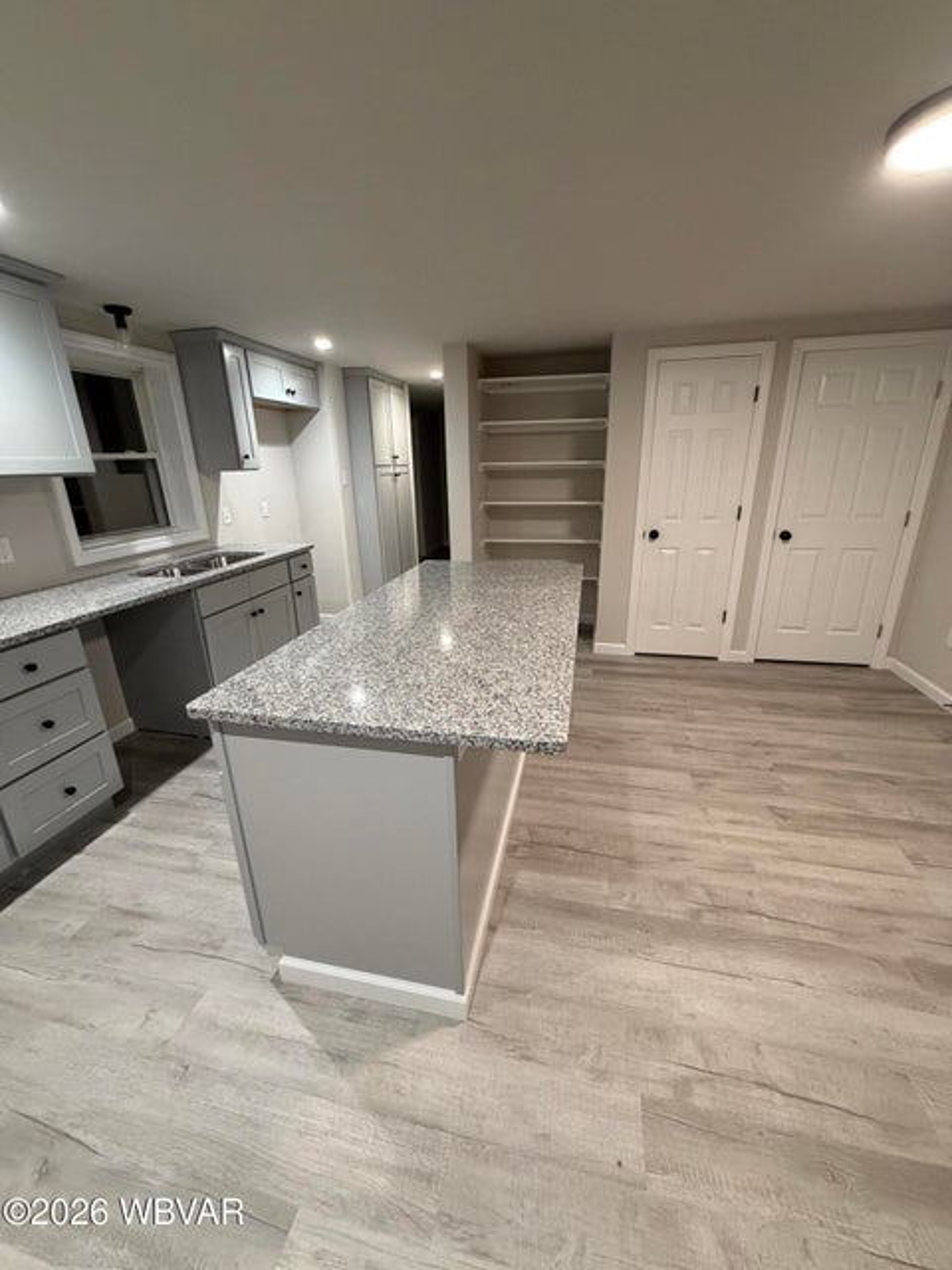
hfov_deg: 85.7
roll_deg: +1.4
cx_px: 476
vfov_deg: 102.1
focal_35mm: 14
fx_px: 513
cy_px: 635
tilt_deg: -17.9
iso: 400
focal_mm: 2.22
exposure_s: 1/60
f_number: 2.2
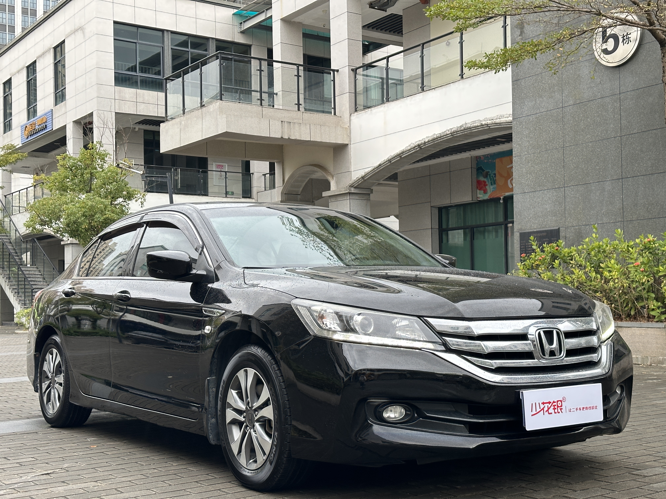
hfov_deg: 39.7
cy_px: 250
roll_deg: +1.2
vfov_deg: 30.3
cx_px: 333
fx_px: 924
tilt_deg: +4.0
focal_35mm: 48
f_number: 1.78
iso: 80
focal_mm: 6.86
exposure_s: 1/82
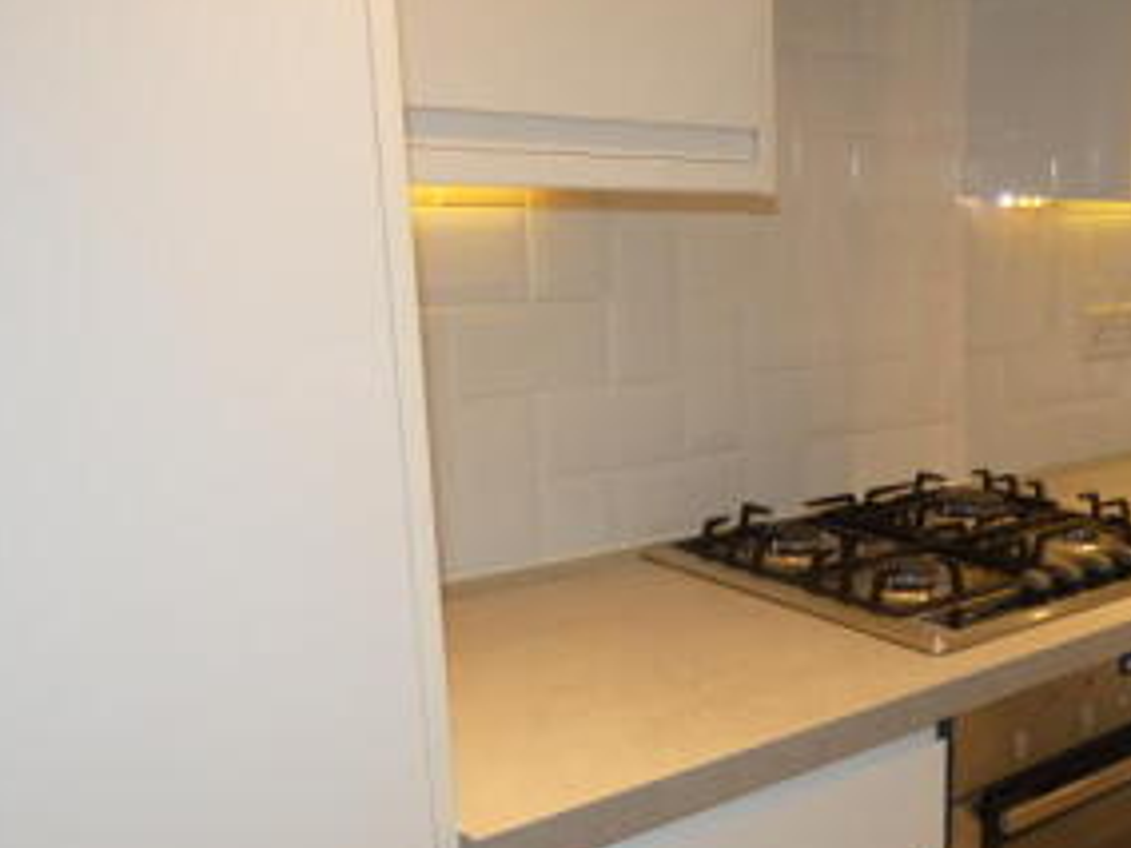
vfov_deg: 34.6
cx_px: 986
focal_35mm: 41
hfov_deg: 42.5
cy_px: 599
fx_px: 1340
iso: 250
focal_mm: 3.6
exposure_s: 1/60
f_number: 2.8
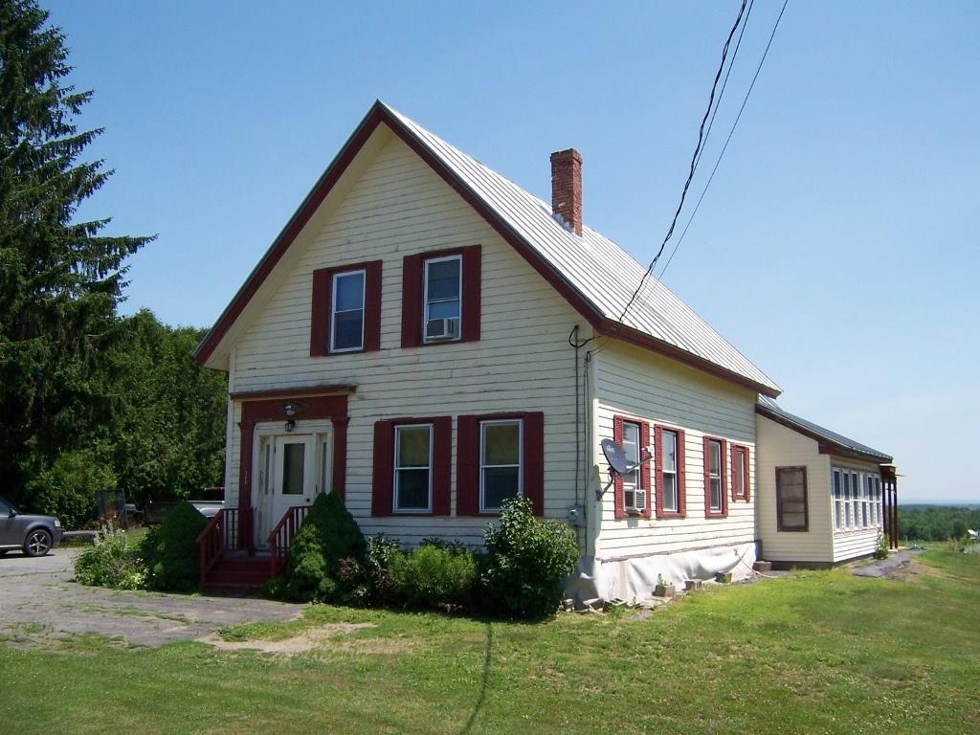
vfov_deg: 42.9
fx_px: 934
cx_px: 490
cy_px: 368
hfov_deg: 55.4
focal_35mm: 33
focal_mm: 5.5
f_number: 3.4
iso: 80
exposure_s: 1/1000
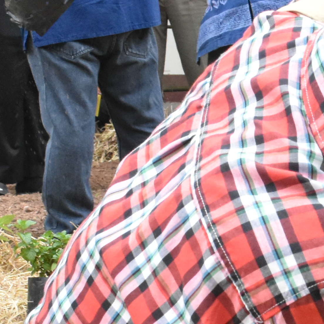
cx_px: 542
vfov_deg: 10.5
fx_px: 1758
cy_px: 262
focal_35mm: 166
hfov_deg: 10.1
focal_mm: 24
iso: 2500
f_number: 10
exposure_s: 1/400
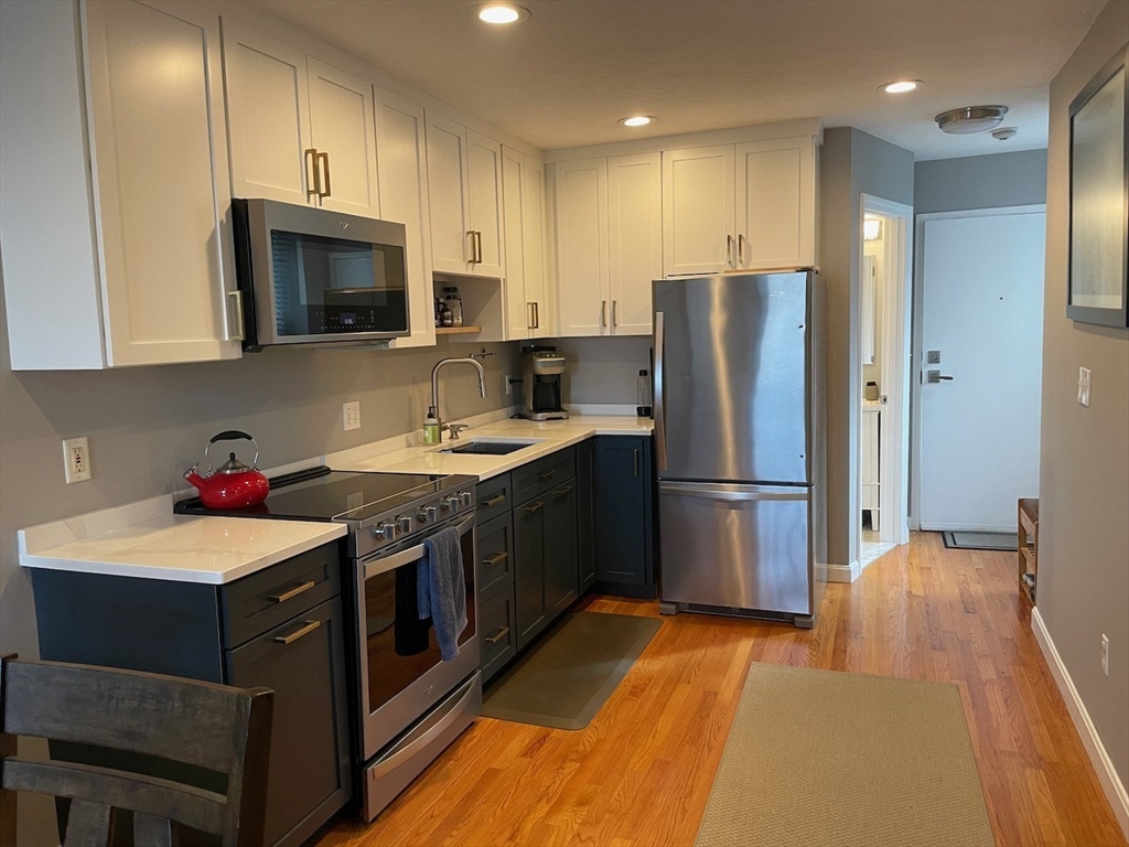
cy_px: 424
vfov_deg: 53.1
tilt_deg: -6.4
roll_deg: +2.0
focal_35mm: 26
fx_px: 848
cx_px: 564
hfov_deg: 67.3
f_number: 1.6
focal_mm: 4.2
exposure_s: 1/60
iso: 100
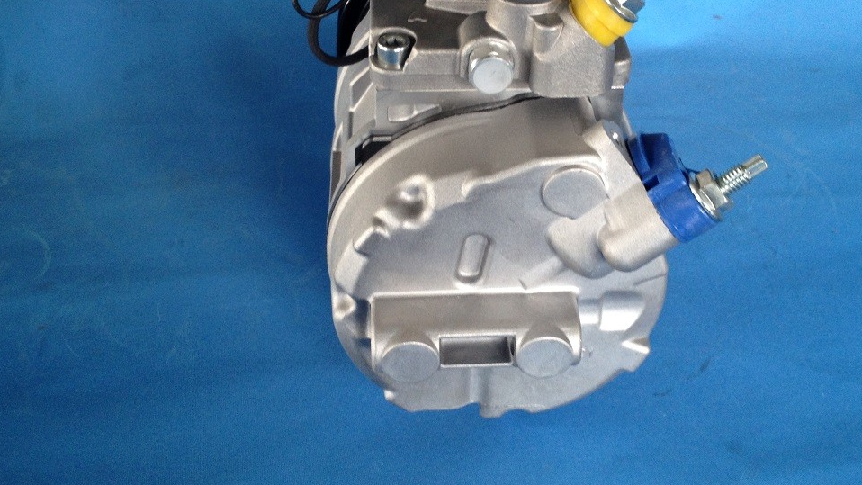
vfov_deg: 23.0
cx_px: 479
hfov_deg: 39.8
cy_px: 195
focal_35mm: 52
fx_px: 1189
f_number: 2.4
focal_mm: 4.28
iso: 100
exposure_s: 1/20
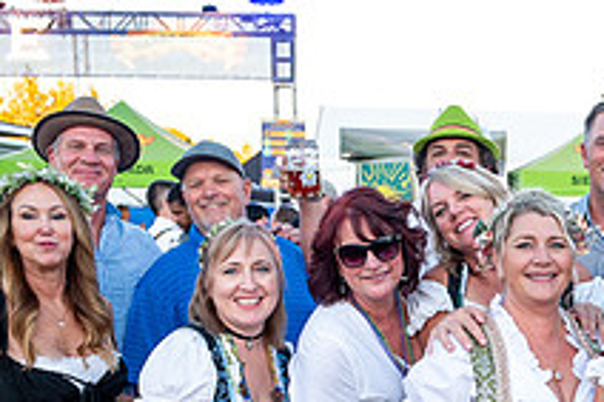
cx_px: 618
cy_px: 435
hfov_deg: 25.8
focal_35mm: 74
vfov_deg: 17.8
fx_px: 1241
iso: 640
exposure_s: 1/320
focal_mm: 27
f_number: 4
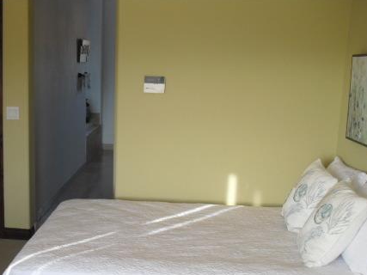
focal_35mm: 54
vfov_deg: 26.7
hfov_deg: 35.0
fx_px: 572
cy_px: 203
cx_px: 105
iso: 200
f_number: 3.1
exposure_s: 1/60
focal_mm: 6.3
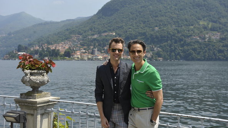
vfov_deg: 23.5
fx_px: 308
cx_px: 115
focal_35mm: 51
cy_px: 62
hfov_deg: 40.6
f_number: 5
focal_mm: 48
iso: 200
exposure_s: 1/800
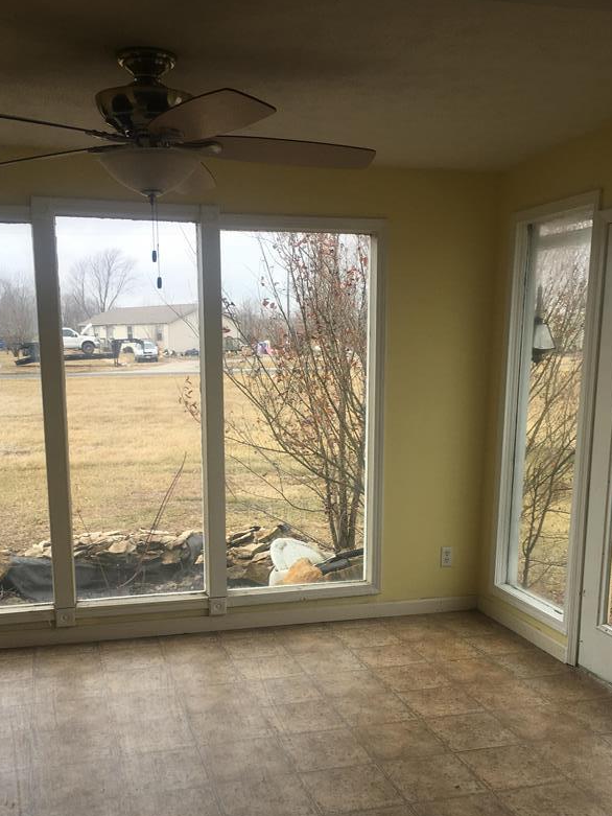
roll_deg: +0.9
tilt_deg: -8.0
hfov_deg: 37.7
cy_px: 513
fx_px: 896
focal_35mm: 38
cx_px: 301
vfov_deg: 48.5
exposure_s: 1/273
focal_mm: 4.15
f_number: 2.2
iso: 25
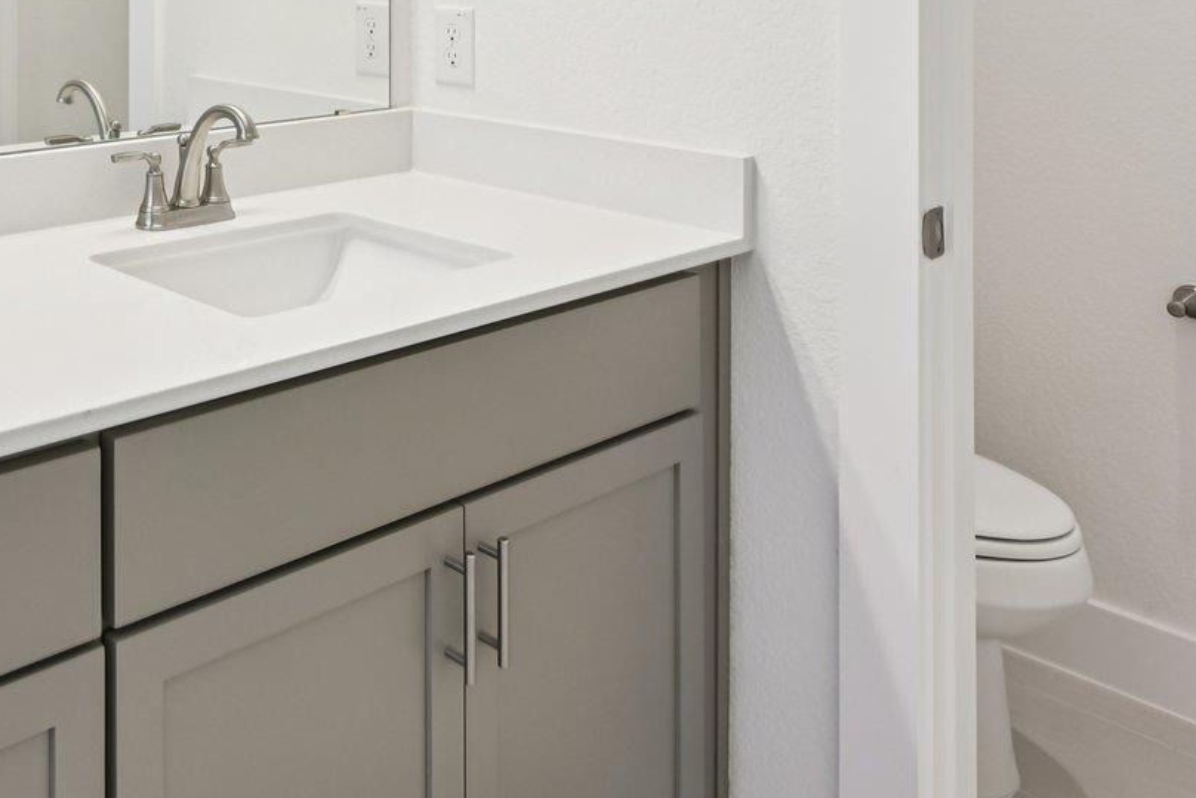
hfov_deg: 45.5
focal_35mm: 38
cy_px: -72
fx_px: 1263
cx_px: 102
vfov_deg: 31.3
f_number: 6.7
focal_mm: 15
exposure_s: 1/30
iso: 100
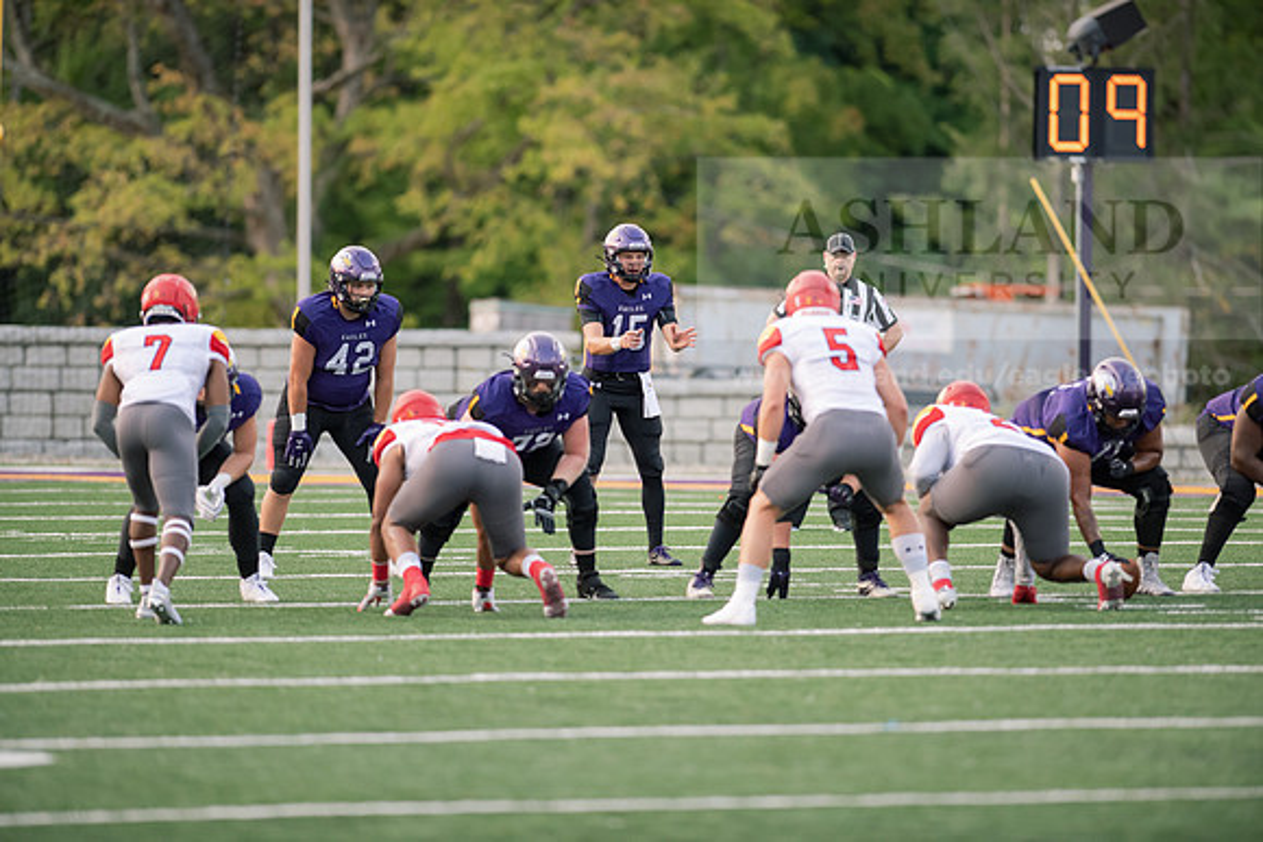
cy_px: 421
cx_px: 632
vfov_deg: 4.6
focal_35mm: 300
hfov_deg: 6.9
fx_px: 10527
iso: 1250
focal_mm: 300
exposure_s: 1/1000
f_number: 3.2
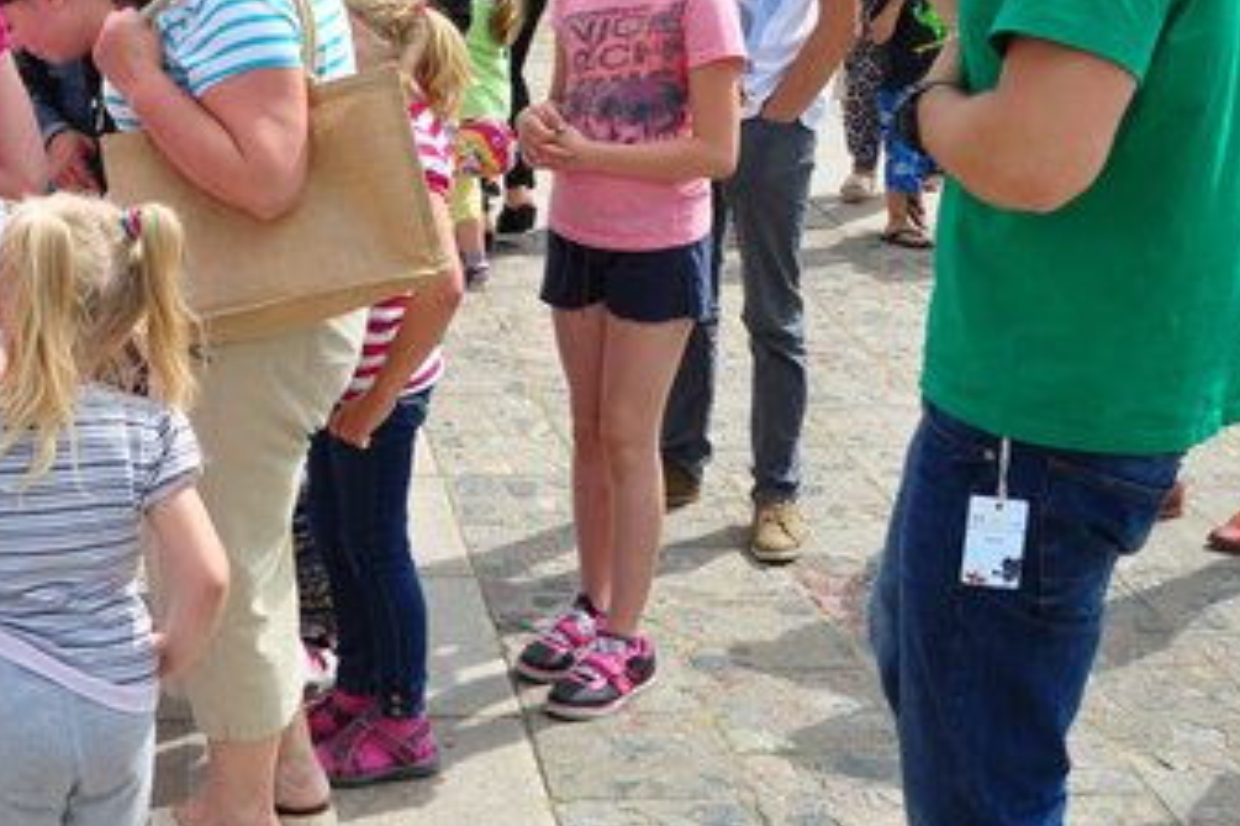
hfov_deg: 30.6
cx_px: 244
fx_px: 2203
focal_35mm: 64
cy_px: 44
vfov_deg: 20.7
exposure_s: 1/250
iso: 200
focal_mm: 22
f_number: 10
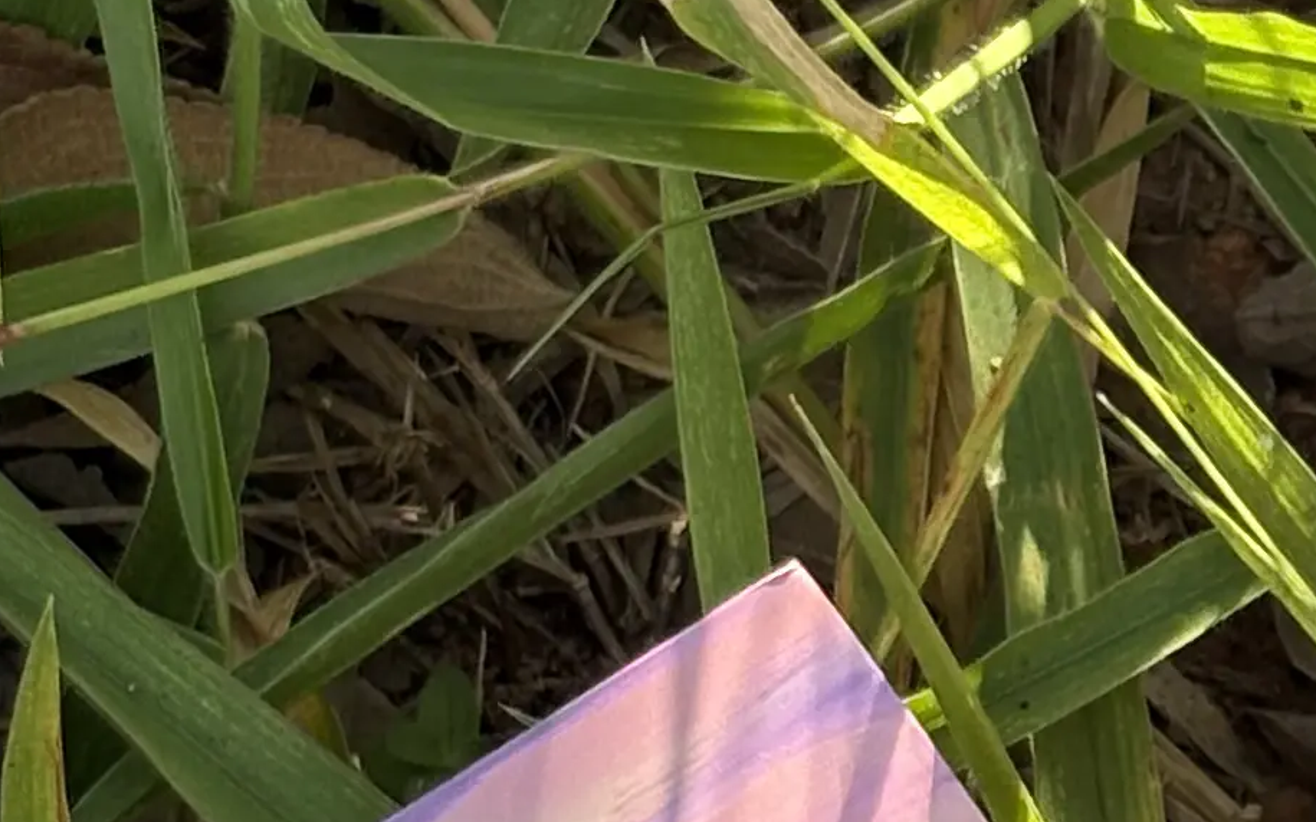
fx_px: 8716
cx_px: 1936
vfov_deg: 5.4
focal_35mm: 243
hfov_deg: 8.5
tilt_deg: -63.8
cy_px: 859
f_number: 1.6
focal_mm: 5.96
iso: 32
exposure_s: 1/747
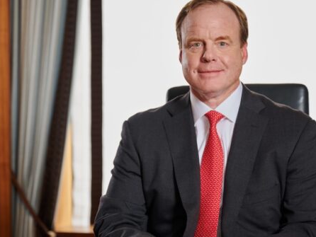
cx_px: 157
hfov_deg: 18.7
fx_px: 959
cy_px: 129
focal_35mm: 105
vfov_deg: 14.1
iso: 500
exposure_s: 1/125
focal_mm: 70
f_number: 2.8
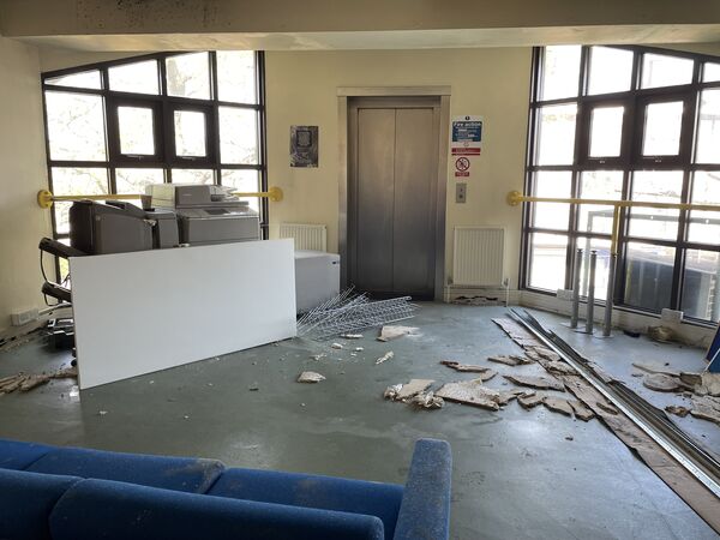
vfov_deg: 53.1
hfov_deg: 67.3
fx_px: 541
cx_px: 360
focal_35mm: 26
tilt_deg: -8.0
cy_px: 270
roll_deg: +0.6
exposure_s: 1/121
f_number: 1.6
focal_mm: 4.2
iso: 125
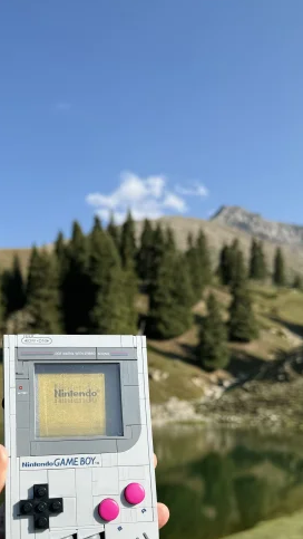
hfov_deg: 30.2
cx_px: 100
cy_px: 356
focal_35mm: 39
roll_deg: +0.7
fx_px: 557
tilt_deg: +4.6
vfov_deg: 50.7
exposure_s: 1/3802
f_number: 1.78
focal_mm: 6.76
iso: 80
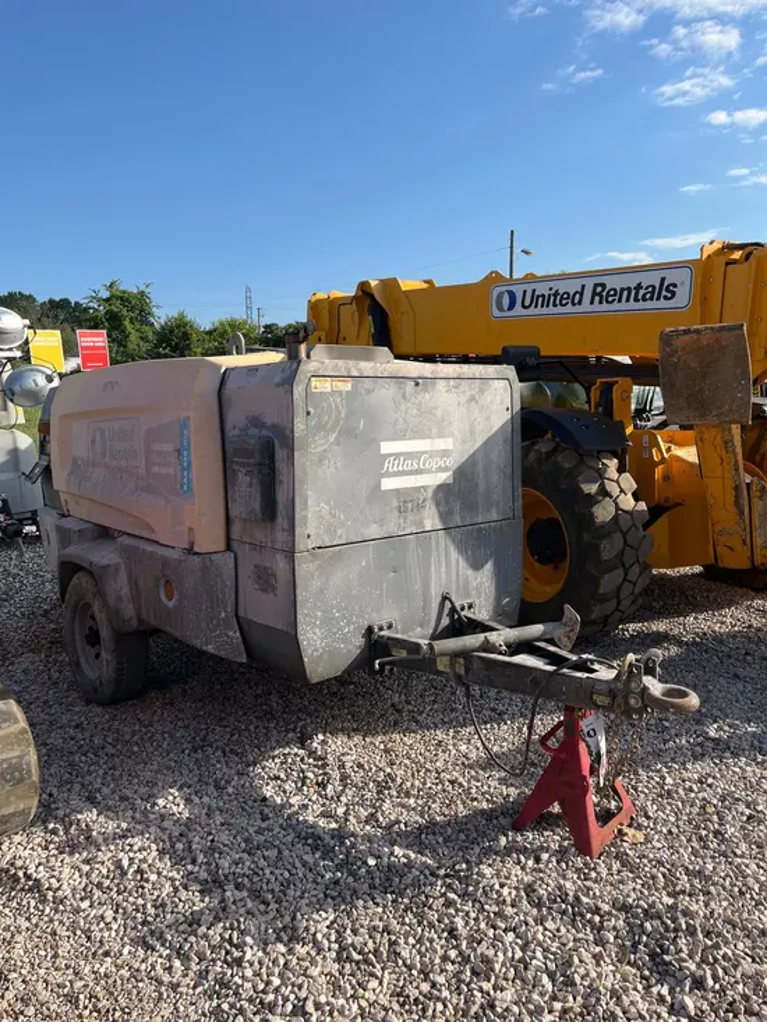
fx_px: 768
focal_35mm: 26
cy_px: 511
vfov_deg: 67.3
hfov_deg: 53.1
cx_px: 384
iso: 50
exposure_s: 1/2513
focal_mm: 5.1
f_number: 1.6
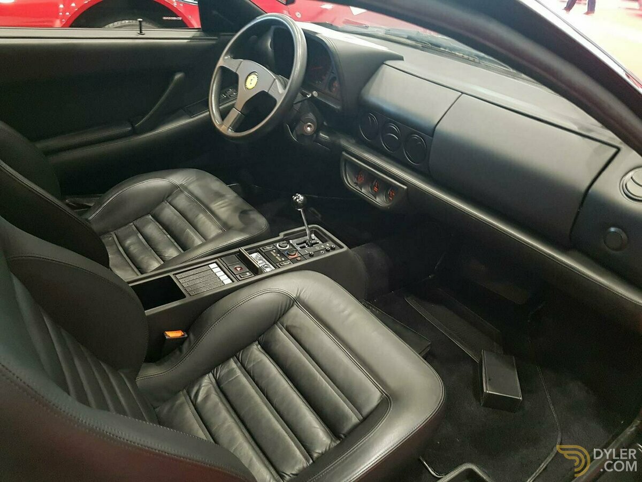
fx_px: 482
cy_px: 241
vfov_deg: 53.1
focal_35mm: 26
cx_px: 321
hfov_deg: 67.3
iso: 400
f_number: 1.7
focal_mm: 4.2
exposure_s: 1/10
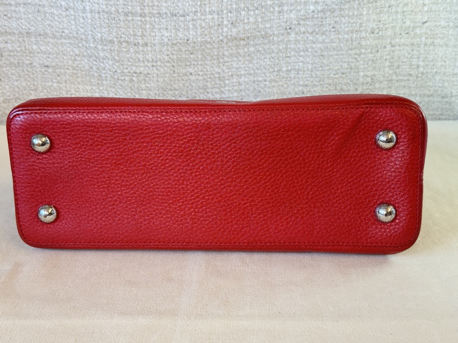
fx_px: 635
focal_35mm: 48
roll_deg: +1.3
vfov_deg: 30.3
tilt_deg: -21.1
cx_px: 229
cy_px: 172
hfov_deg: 39.7
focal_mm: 6.76
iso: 100
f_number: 1.78
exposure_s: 1/50
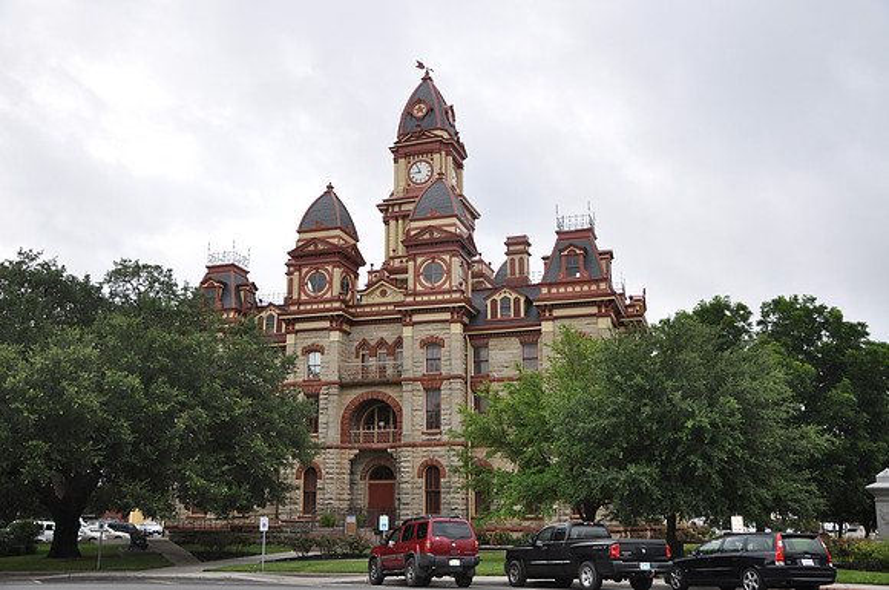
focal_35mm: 36
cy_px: 295
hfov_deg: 53.2
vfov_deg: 36.8
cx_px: 444
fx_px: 888
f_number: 6.3
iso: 200
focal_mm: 24
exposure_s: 1/200
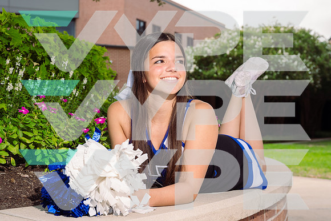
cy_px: 110
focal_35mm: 58
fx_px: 533
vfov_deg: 23.4
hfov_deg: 34.5
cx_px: 166
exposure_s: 1/250
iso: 320
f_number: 7.1
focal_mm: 58
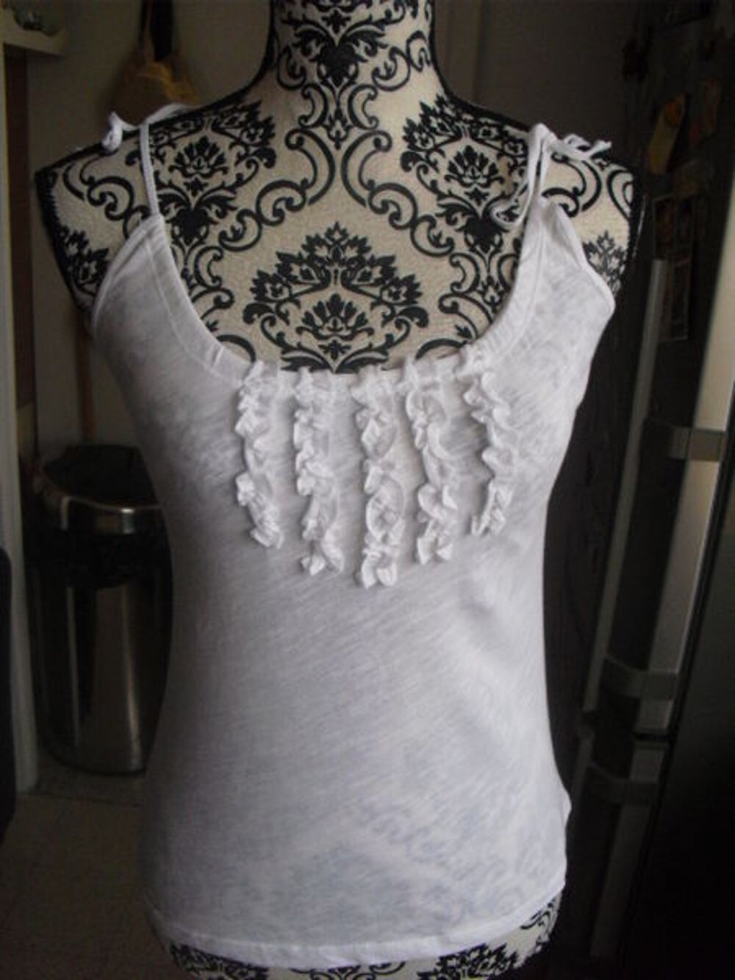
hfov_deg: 39.7
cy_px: 490
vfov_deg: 51.4
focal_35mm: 36
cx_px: 368
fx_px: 1019
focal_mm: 6.3
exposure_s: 1/60
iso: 400
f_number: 3.1
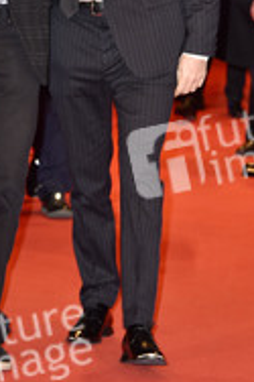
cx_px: 47
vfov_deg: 9.2
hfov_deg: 6.1
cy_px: 49
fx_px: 2364
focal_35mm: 223
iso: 500
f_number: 5.6
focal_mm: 105
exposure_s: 1/80
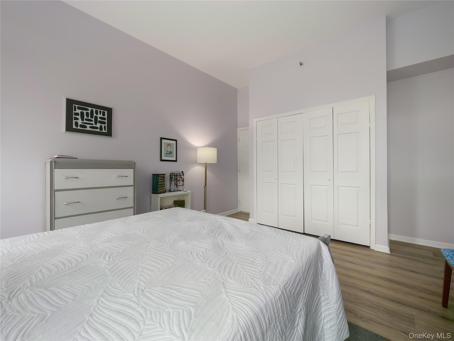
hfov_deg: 102.0
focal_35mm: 14
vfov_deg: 85.7
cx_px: 227
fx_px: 184
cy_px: 170
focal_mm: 7
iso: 800
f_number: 3.5
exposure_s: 1/50
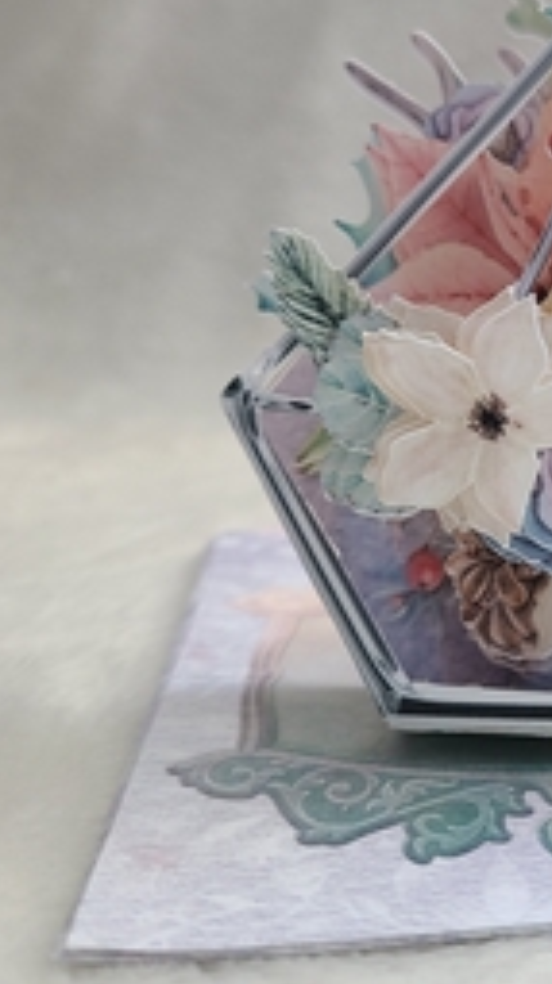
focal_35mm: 50
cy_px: 411
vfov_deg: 41.2
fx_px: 1304
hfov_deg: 22.5
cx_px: 614
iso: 64
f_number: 1.8
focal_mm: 5.4
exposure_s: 1/60
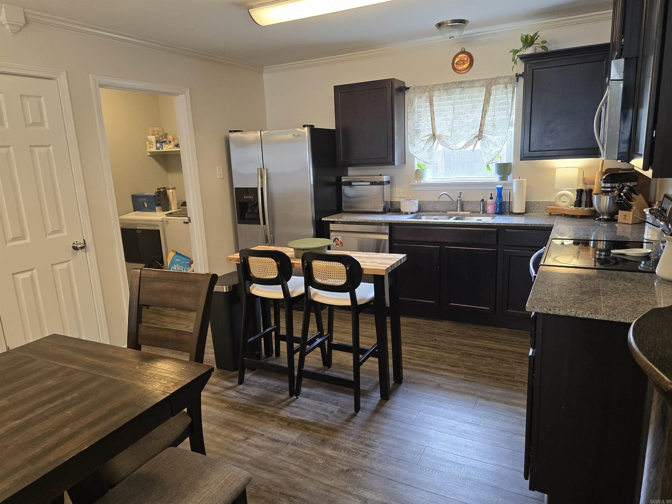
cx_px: 336
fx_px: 446
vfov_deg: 58.9
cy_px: 252
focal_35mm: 23
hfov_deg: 73.9
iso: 250
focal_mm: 6.3
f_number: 1.7
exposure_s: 1/120
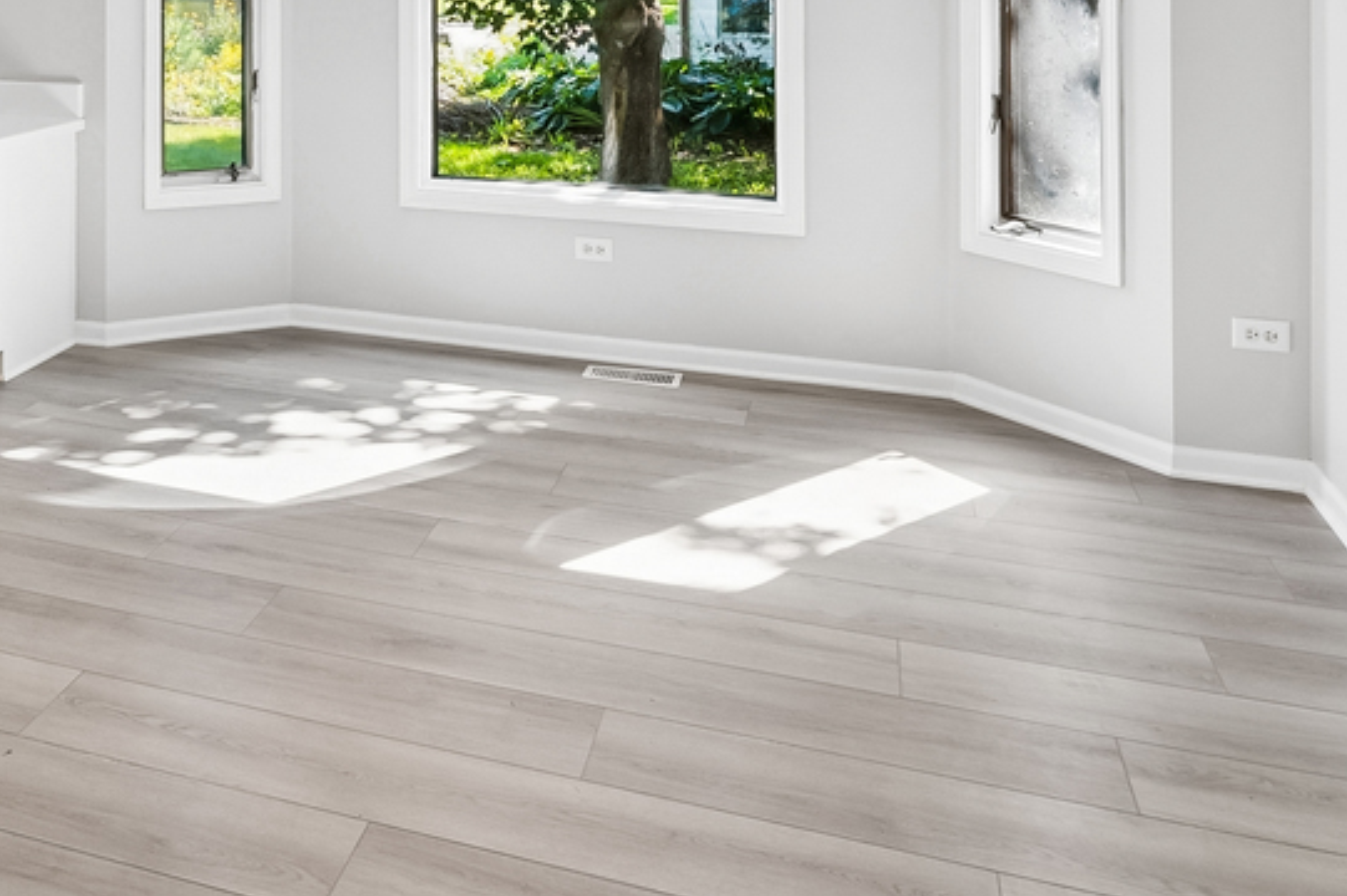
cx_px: 250
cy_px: -67
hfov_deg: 46.7
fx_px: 1458
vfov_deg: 30.8
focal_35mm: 39
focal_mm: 13
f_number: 8
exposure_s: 1/13
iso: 400
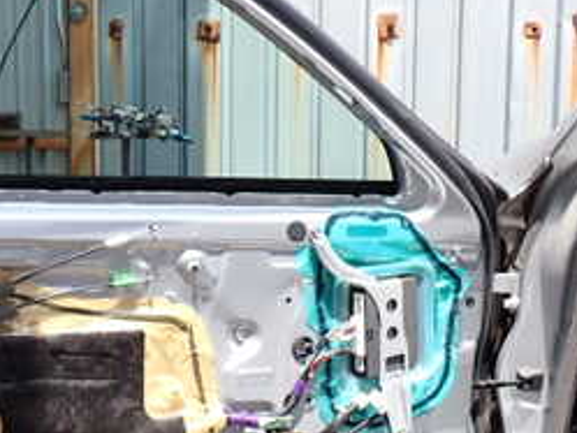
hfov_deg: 24.4
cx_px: 25
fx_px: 1284
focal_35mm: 77
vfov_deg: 19.1
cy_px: 271
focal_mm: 5.79
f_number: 3.2
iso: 100
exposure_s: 1/320
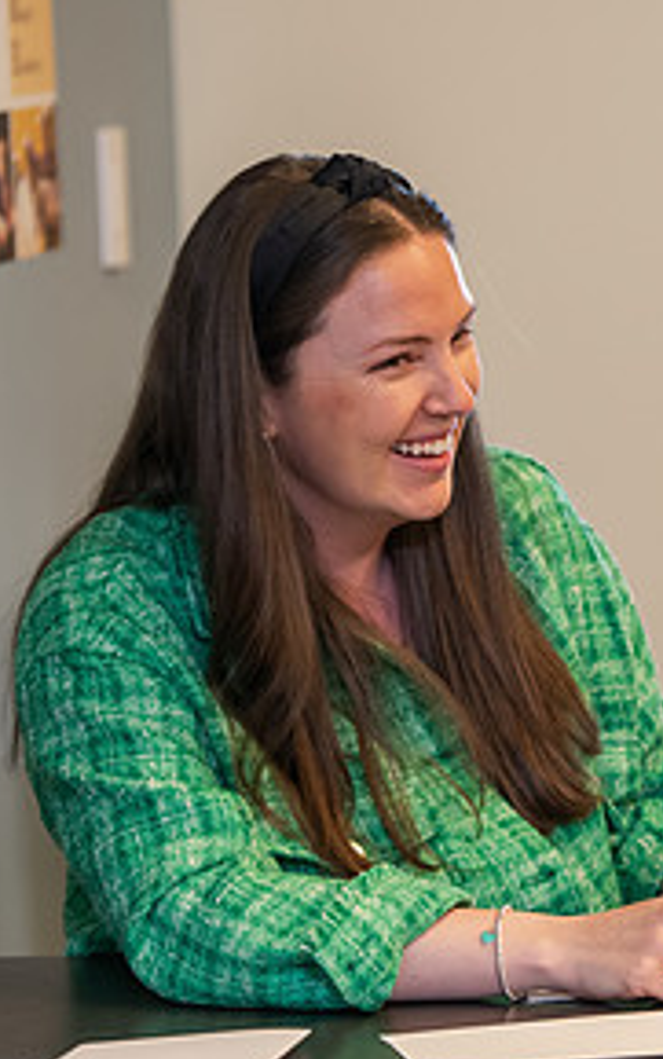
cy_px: 522
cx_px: 839
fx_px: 6495
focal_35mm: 225
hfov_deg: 5.8
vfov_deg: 9.3
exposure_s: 1/125
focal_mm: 110
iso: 1000
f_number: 3.2
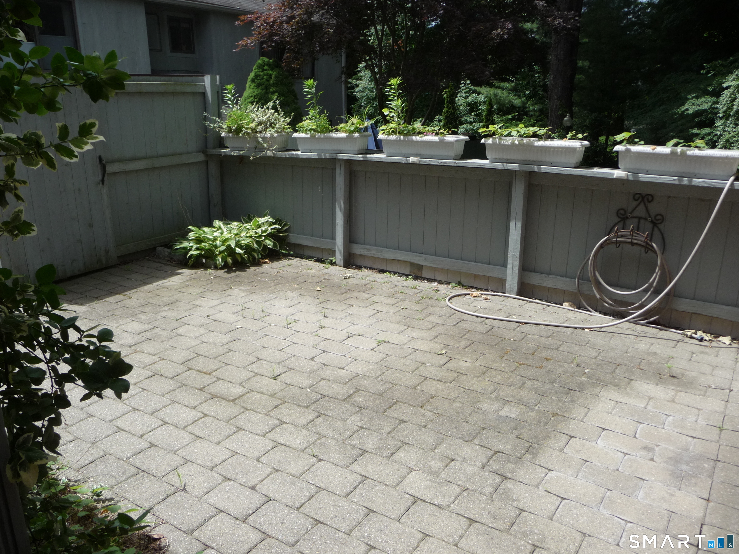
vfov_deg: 49.7
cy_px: 277
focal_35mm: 28
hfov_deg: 63.4
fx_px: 598
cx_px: 370
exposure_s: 1/640
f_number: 3.3
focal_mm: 4.7
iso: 100
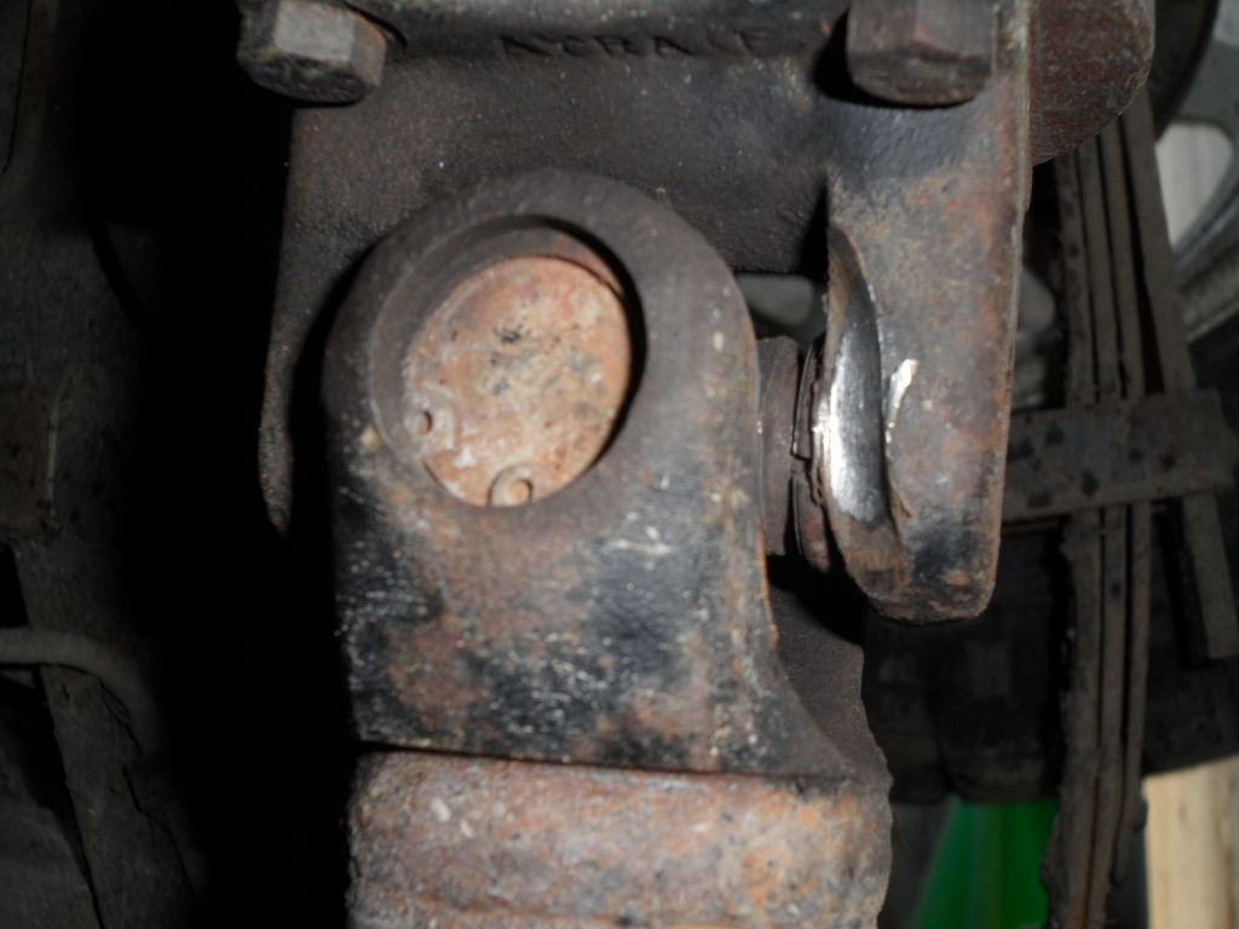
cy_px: 464
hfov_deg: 42.9
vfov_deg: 32.9
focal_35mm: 44
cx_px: 620
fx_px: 1575
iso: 100
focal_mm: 7.8
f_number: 11.3
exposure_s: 1/20
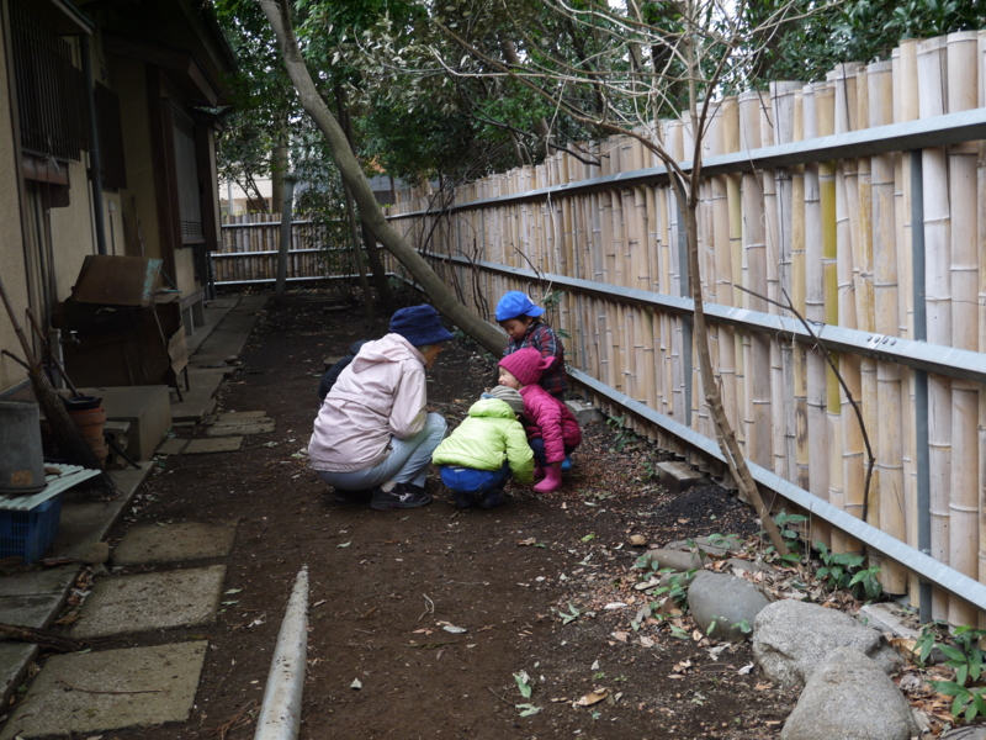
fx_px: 1253
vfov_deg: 32.9
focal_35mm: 44
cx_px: 493
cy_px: 370
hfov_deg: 42.9
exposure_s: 1/60
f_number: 4.6
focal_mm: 22
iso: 200
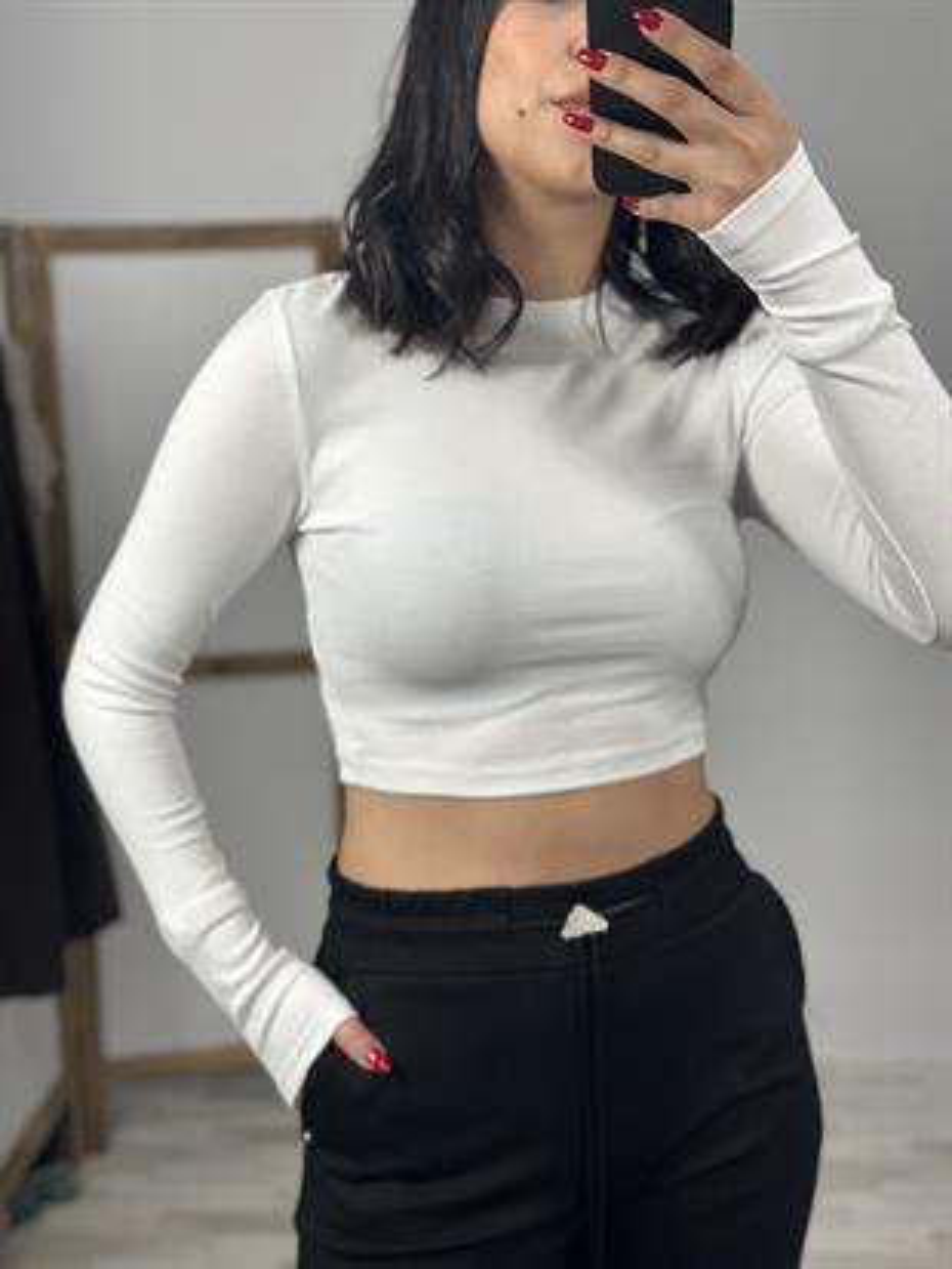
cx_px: 476
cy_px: 634
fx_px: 1759
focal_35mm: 48
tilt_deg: -29.5
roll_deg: +3.3
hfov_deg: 30.3
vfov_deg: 39.6
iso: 64
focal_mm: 6.86
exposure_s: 1/114
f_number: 1.78
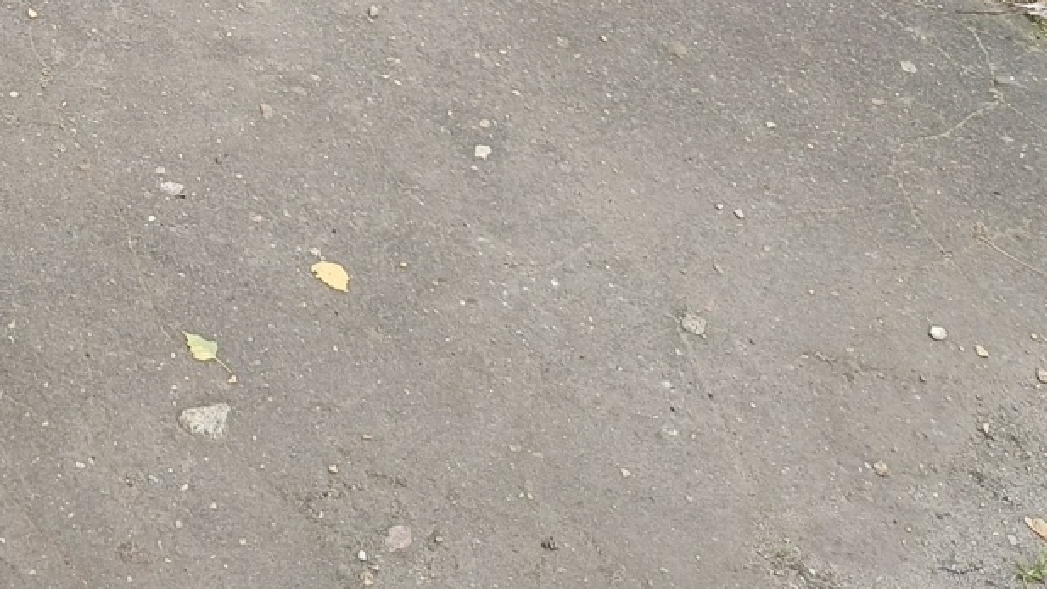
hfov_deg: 23.6
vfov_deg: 14.0
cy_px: -429
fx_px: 2165
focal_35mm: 78
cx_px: -363
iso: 56
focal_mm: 5.56
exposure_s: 1/100
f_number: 1.8
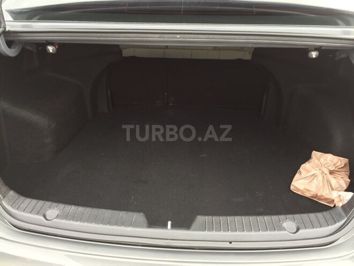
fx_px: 297
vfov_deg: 48.2
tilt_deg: -28.3
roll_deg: -1.2
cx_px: 177
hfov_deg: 61.7
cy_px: 133
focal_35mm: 29
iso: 32
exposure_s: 1/50
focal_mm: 4.15
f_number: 2.2
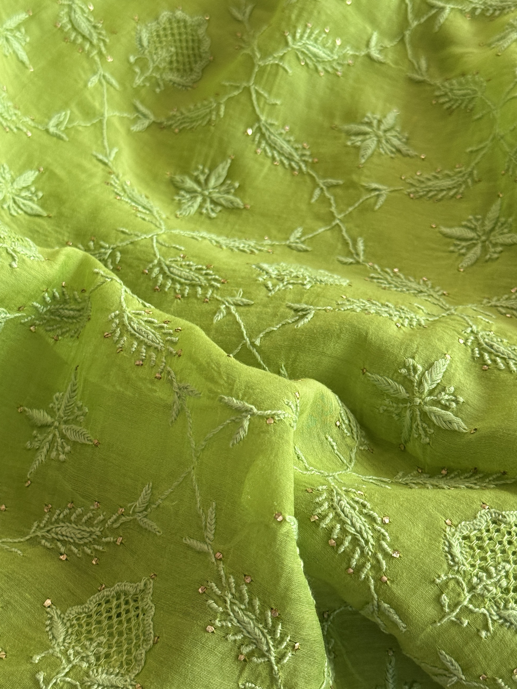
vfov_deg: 34.9
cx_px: 231
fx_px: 1095
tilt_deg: -61.3
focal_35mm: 55
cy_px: 379
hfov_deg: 26.5
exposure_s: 1/60
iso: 250
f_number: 1.78
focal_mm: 6.76
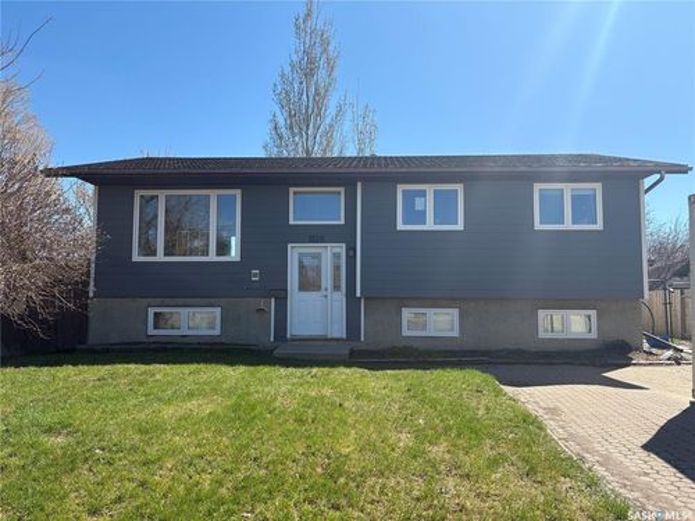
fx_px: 522
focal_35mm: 26
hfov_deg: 67.3
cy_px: 260
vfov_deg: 53.1
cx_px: 348
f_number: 1.6
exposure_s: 1/2538
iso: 50
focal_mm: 5.96
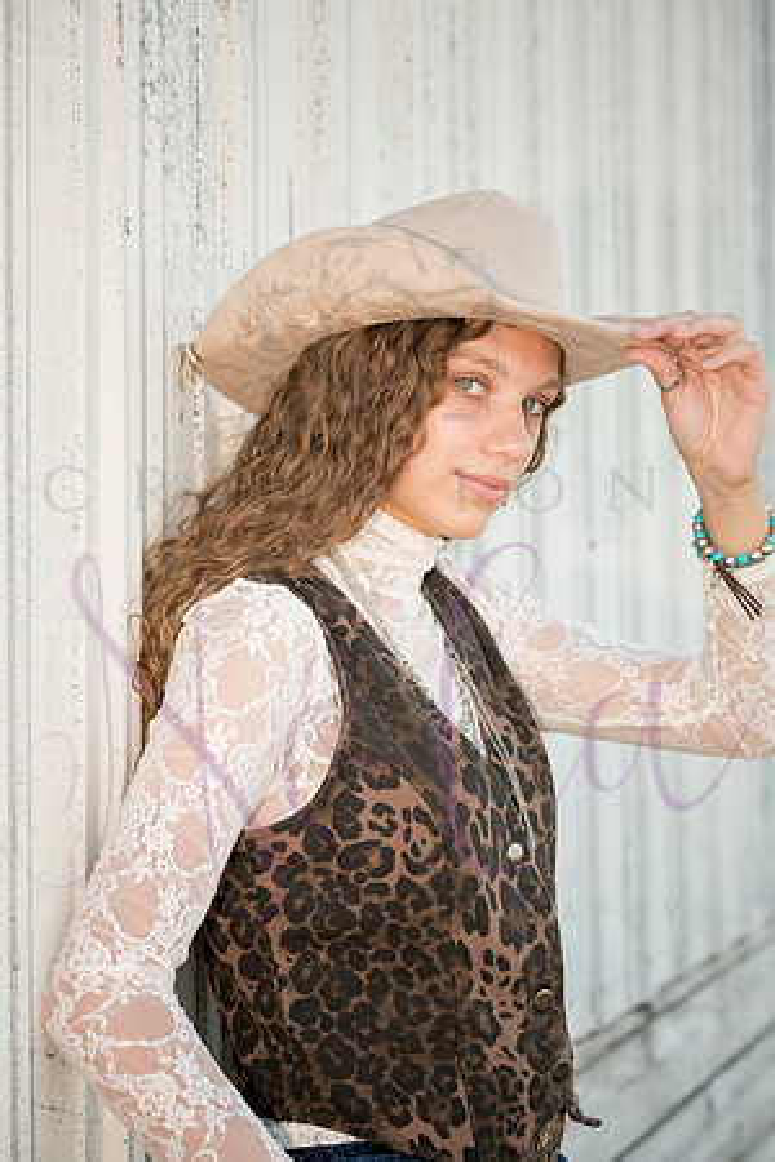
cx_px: 388
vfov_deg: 23.6
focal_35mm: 86
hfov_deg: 15.9
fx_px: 2777
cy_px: 581
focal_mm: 86
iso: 1000
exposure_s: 1/400
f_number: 6.3
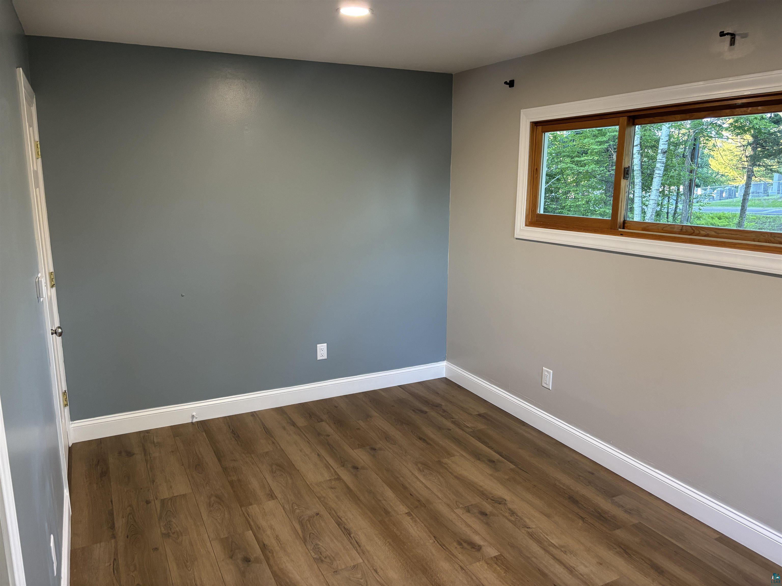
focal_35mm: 26
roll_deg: -0.7
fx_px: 587
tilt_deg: -11.4
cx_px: 391
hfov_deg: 67.3
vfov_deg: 53.1
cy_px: 293
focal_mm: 5.96
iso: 200
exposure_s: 1/60
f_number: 1.6
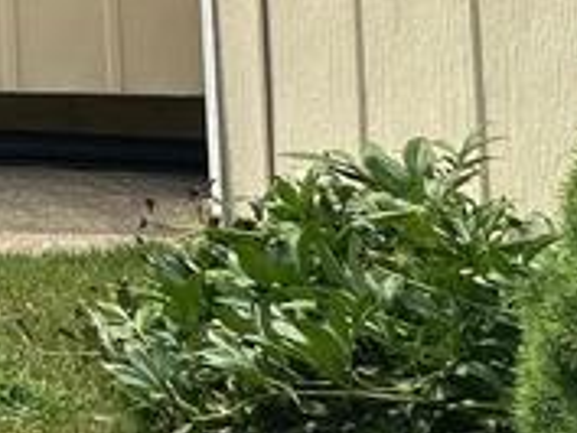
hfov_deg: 15.0
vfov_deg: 16.4
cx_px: -792
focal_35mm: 81
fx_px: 1351
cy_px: -241
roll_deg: -0.1
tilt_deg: +4.4
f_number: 2.2
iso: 50
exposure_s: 1/2020
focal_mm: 2.22
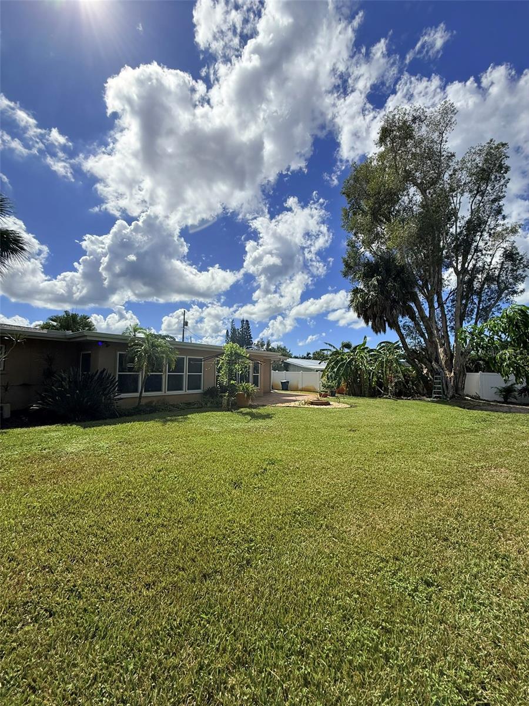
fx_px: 285
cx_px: 264
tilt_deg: +5.8
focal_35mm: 14
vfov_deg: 102.1
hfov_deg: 85.7
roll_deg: -1.6
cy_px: 353
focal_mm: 2.22
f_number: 2.2
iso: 50
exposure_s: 1/5155
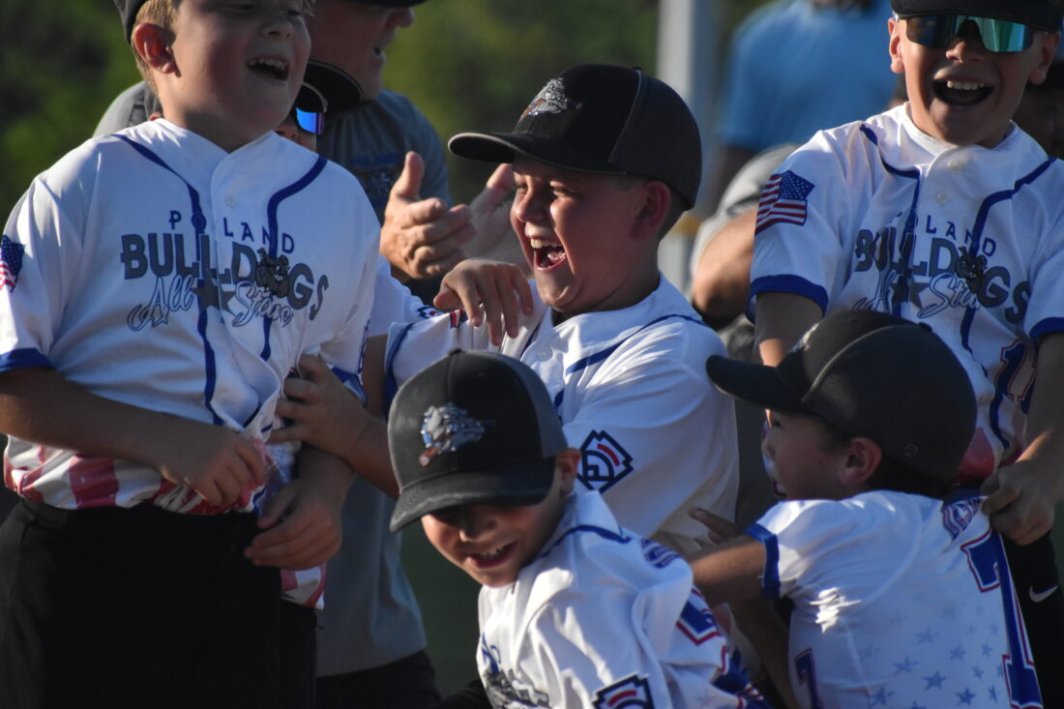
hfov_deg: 5.3
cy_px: 354
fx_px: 11524
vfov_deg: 3.5
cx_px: 532
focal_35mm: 390
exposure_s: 1/4000
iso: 2200
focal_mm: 260
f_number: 6
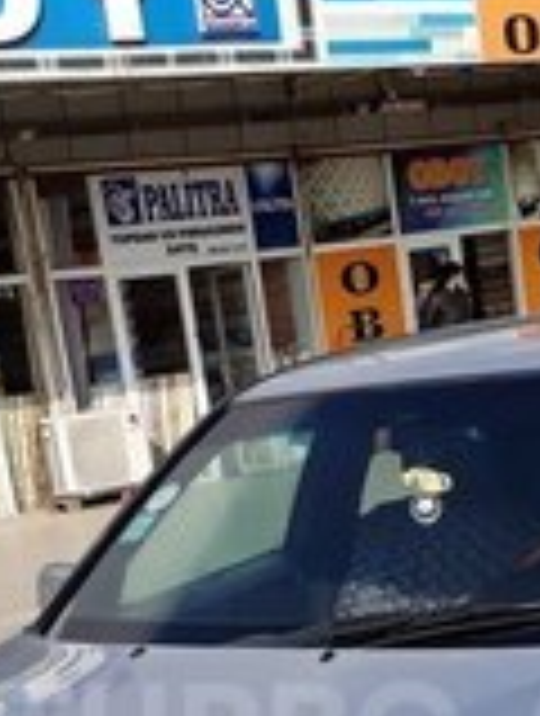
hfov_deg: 17.6
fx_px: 1740
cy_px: 734
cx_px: 342
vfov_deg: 22.3
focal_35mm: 84
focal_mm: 3.6
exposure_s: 1/1730
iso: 40
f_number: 1.9
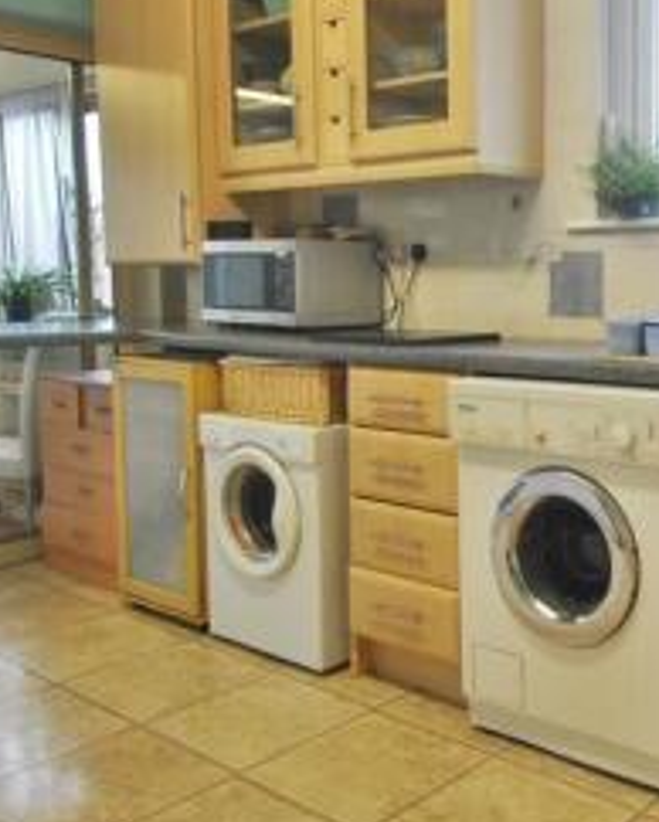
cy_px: 389
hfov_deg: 36.8
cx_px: 589
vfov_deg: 47.9
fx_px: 925
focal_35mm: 38
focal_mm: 10
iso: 200
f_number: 4
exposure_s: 1/60
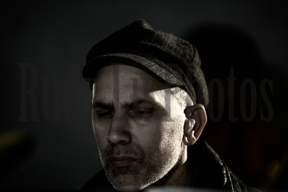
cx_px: 144
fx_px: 1599
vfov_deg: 6.9
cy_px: 96
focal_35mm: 200
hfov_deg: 10.3
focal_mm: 200
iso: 6400
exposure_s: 1/125
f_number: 2.8
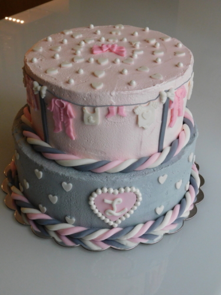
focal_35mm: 51
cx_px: 110
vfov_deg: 37.5
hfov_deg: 28.6
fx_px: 434
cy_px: 148
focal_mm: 9
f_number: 3.8
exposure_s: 1/15
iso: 400
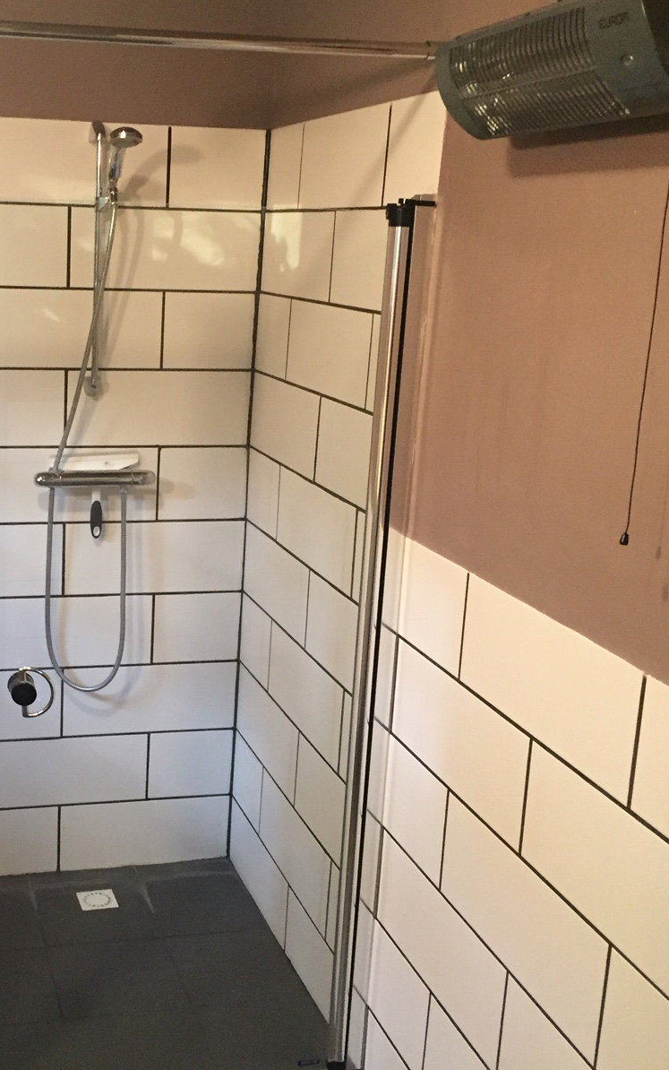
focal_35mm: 42
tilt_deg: -13.5
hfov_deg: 29.8
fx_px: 1224
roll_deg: -1.7
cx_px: 121
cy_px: 529
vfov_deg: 47.2
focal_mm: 4.15
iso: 250
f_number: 2.2
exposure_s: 1/17
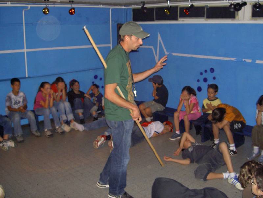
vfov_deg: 36.8
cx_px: 132
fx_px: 296
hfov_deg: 47.9
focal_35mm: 39
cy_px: 99
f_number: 2.8
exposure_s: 1/60
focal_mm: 8
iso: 100
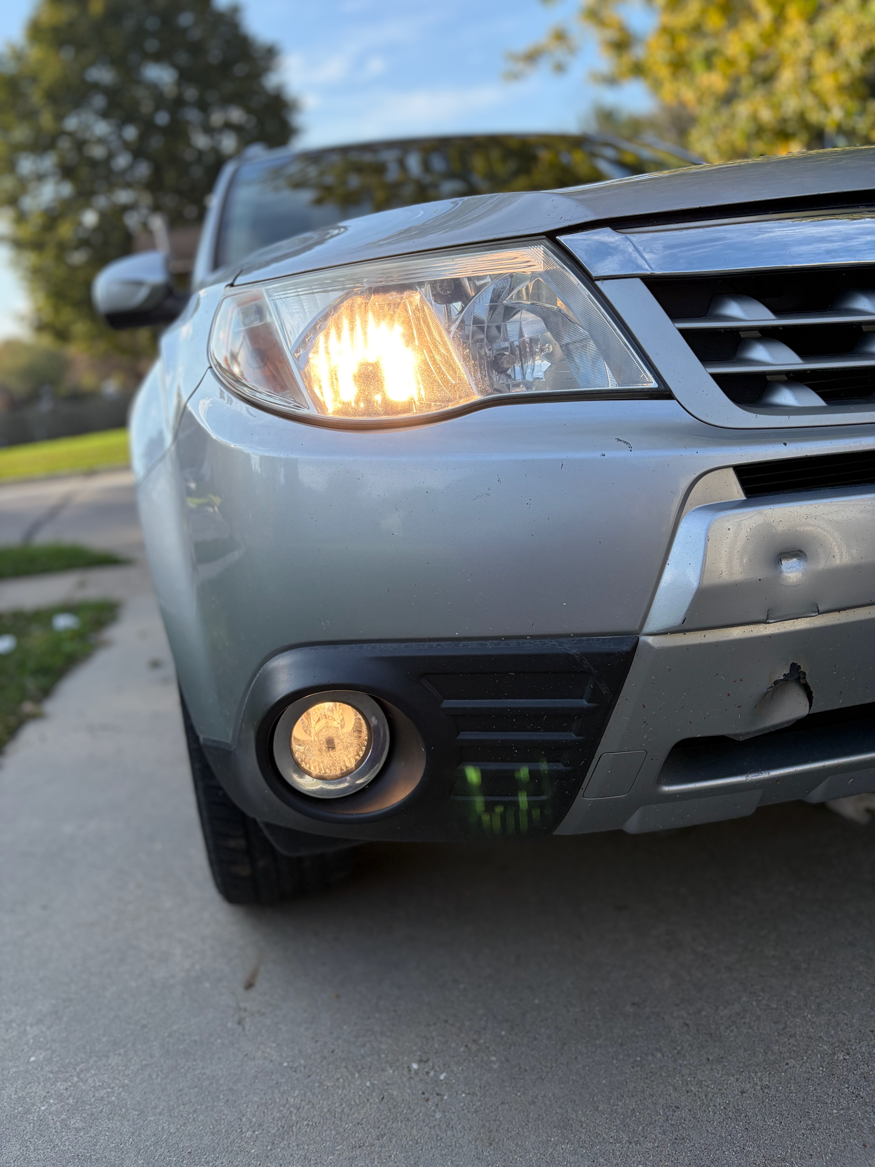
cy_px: 584
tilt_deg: -14.9
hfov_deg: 53.1
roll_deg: +7.4
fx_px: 876
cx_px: 438
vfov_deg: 67.3
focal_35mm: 26
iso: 64
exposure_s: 1/1550
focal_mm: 5.96
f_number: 1.6
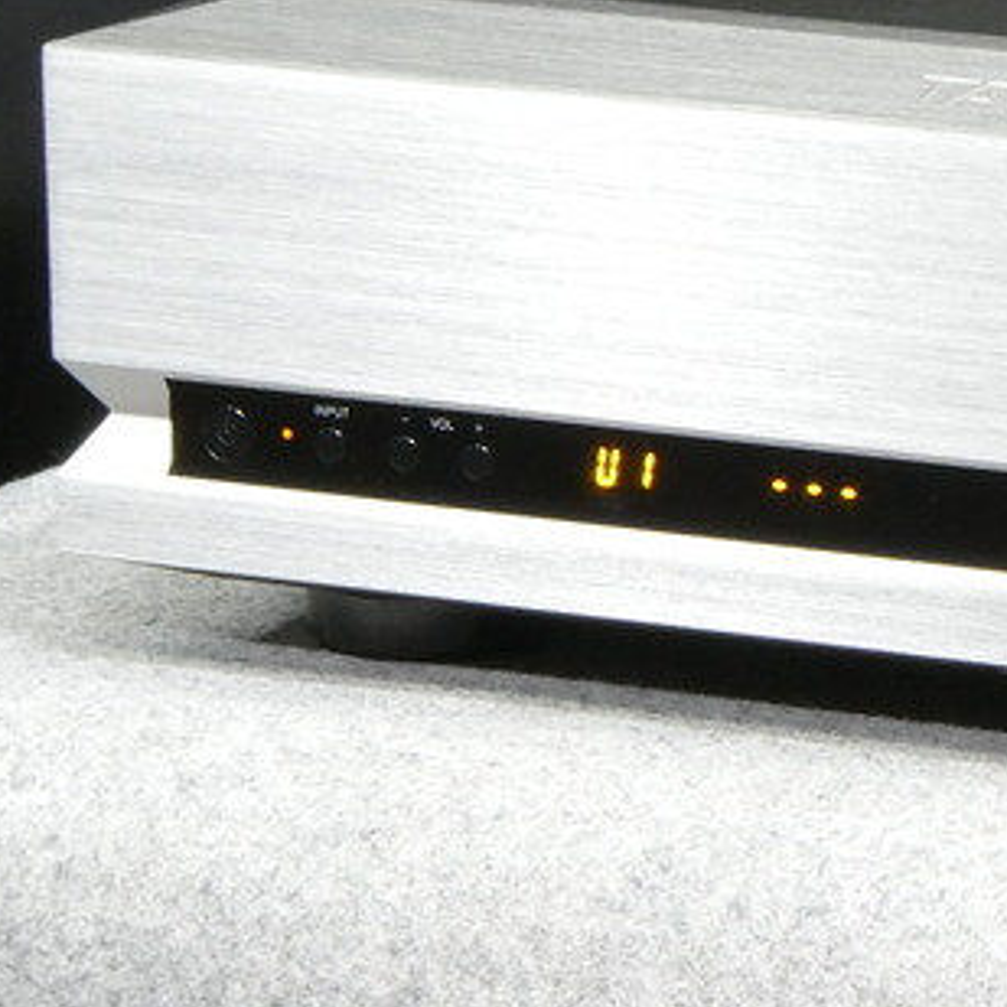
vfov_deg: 7.1
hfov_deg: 7.0
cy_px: 280
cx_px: 1333
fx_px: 8129
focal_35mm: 247
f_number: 7.1
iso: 400
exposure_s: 1/4
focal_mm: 16.1
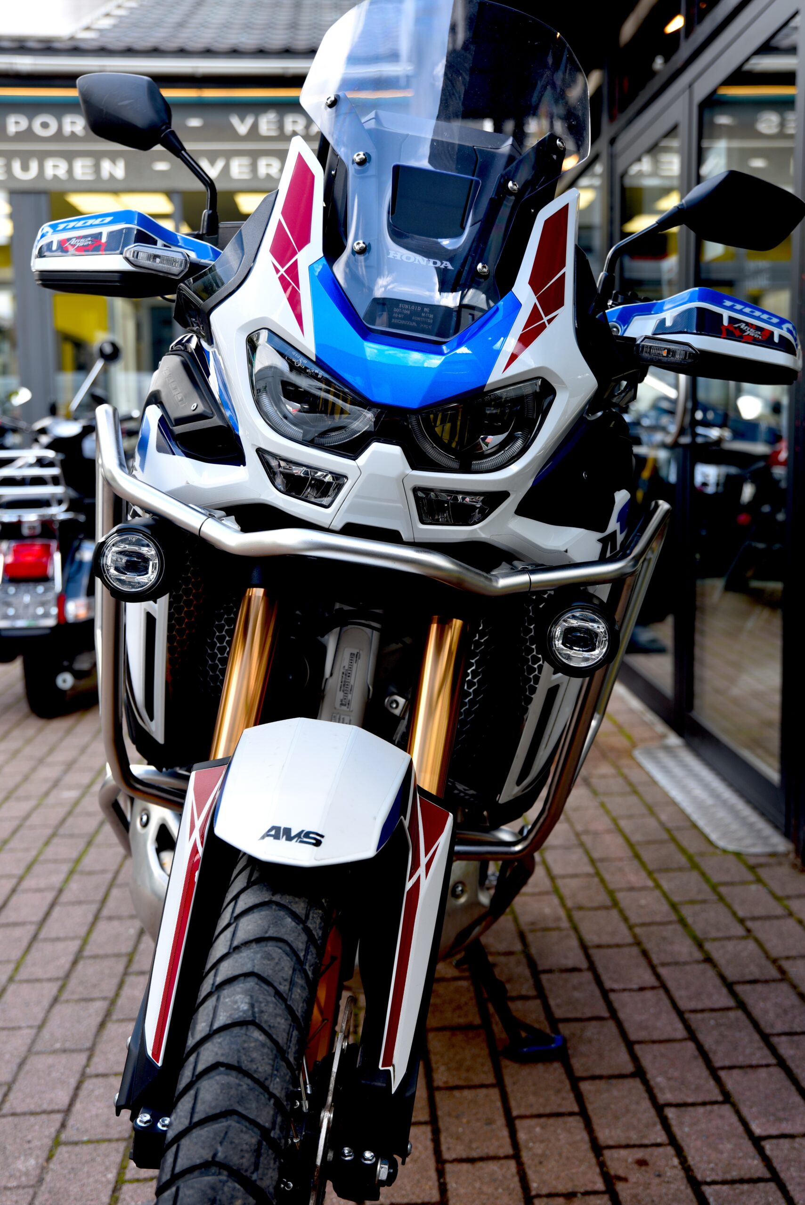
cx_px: 402
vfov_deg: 43.6
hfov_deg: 29.9
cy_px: 602
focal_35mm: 45
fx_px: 1508
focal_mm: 45
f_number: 4.5
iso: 100
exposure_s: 1/80
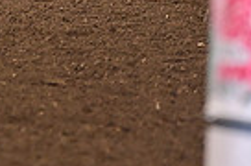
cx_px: -140
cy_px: -178
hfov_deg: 2.4
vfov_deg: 1.6
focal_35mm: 856
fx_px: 5954
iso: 1600
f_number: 3.5
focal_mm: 200
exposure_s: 1/250
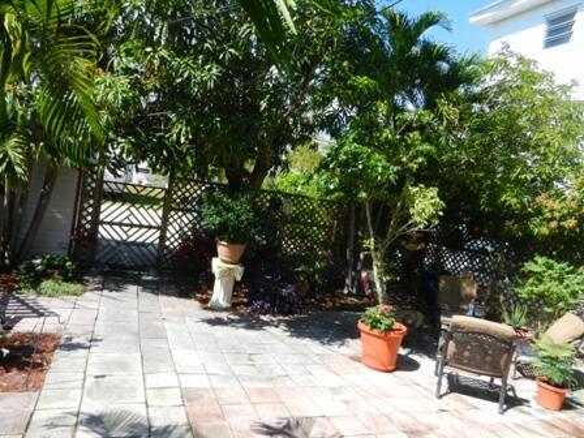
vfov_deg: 54.9
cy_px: 219
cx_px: 292
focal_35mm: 25
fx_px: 422
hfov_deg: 69.4
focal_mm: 4.5
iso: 160
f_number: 3.5
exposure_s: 1/1000
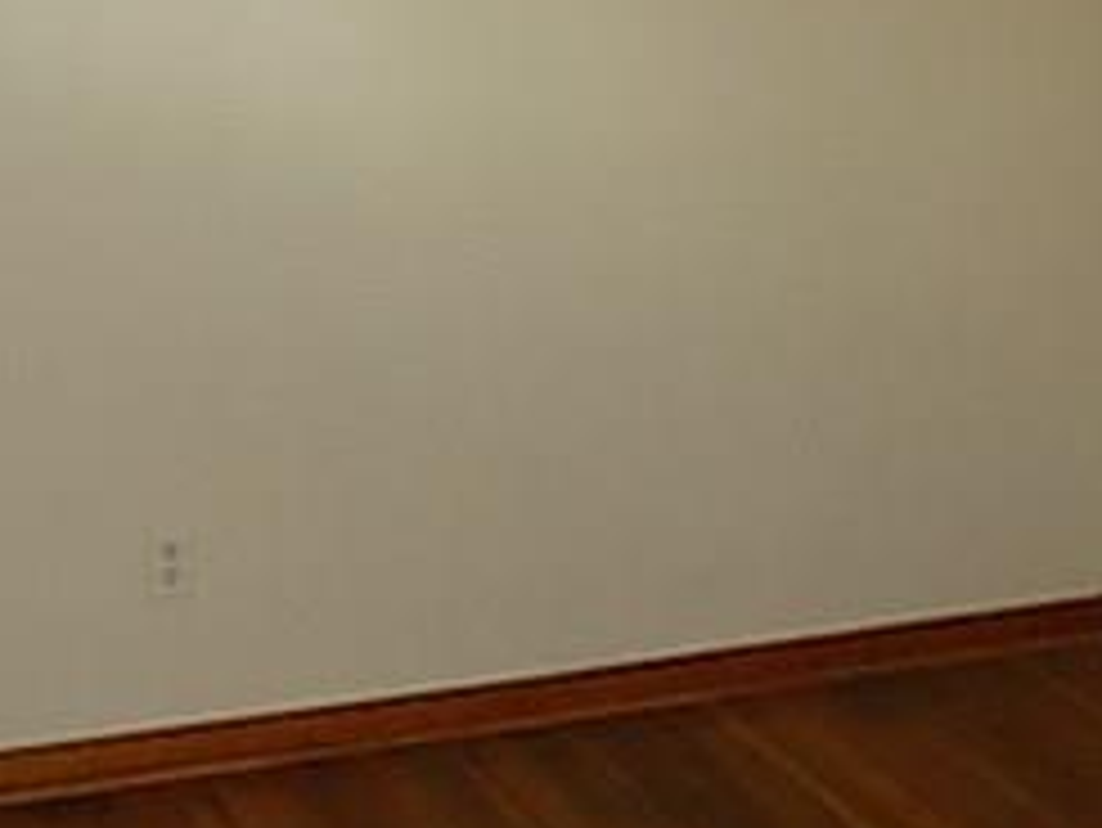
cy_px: -50
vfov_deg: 23.2
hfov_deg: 30.9
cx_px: 139
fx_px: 1911
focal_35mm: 60
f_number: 3.1
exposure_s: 1/30
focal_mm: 4
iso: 280
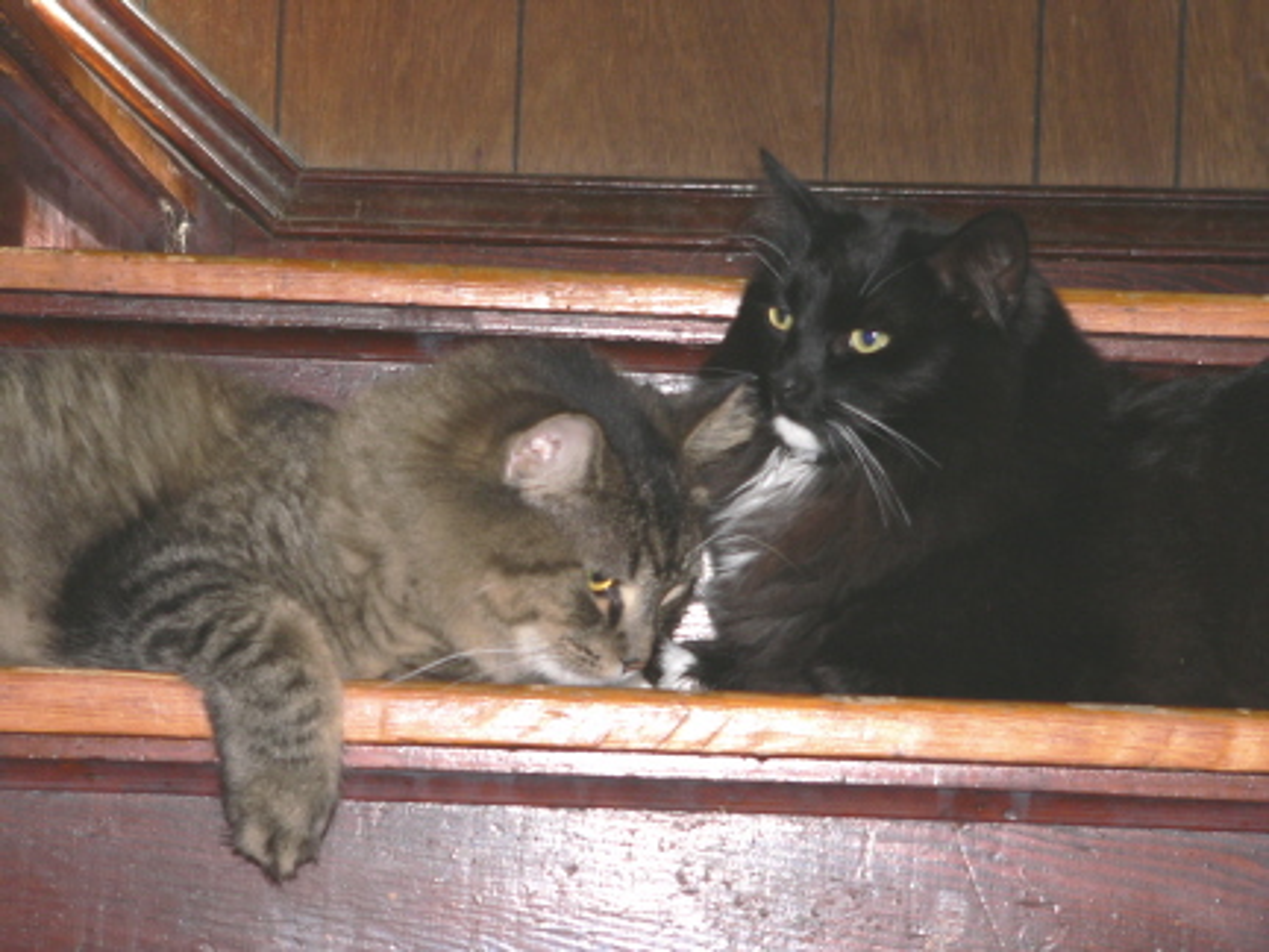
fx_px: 3739
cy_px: 476
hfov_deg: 19.3
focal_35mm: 102
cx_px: 634
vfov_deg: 14.5
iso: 100
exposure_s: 1/60
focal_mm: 17
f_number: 2.8
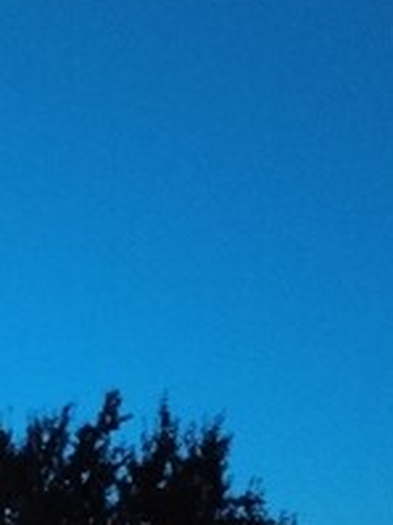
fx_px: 2258
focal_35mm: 149
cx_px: -42
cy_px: 1082
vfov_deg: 11.7
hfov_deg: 9.8
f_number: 1.8
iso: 2241
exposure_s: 1/12.5
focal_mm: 4.75
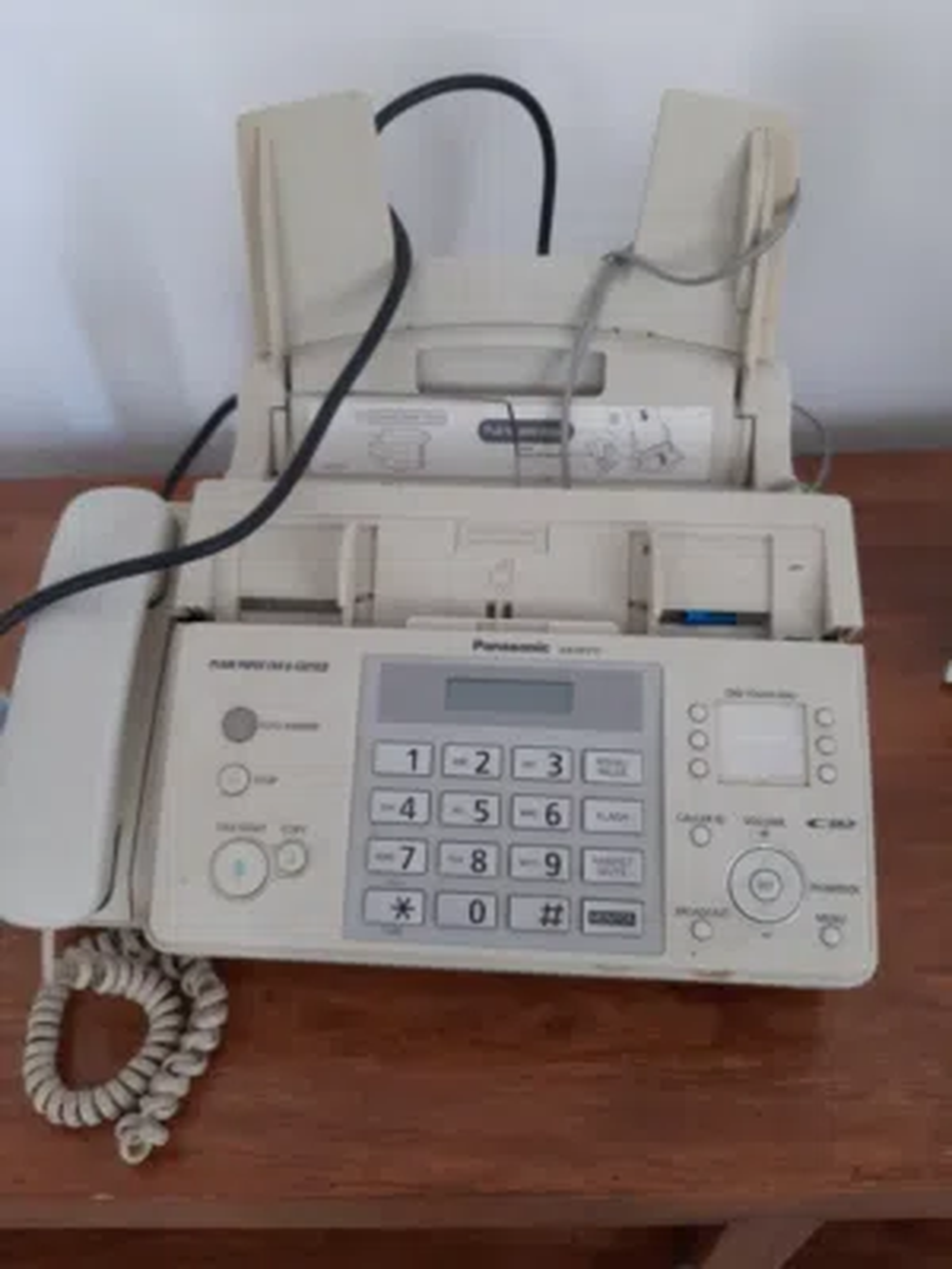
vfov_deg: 67.3
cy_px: 634
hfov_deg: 53.1
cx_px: 476
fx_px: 953
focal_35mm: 26
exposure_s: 1/50
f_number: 1.7
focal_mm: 3.92
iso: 250
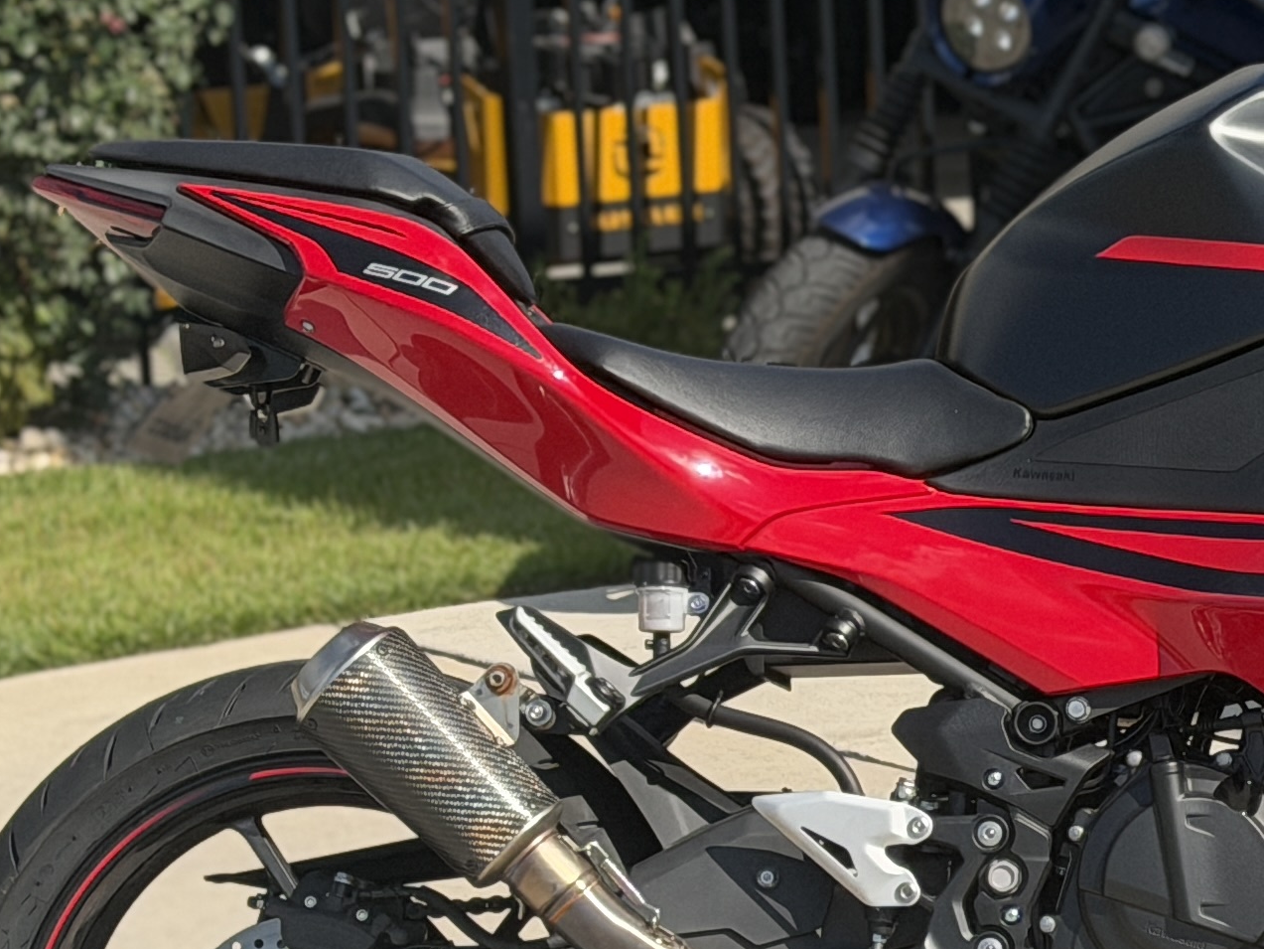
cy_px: 732
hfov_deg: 12.9
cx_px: 1169
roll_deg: +3.0
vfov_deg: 9.7
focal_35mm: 152
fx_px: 5551
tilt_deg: -9.3
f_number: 1.78
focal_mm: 6.76
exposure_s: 1/4587
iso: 64
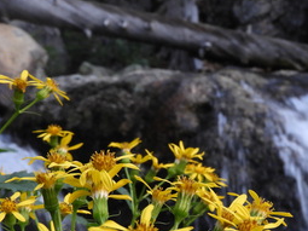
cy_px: 216
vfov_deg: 14.7
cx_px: 310
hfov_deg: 19.3
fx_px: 880
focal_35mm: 99
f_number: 4
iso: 250
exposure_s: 1/30
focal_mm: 8.1
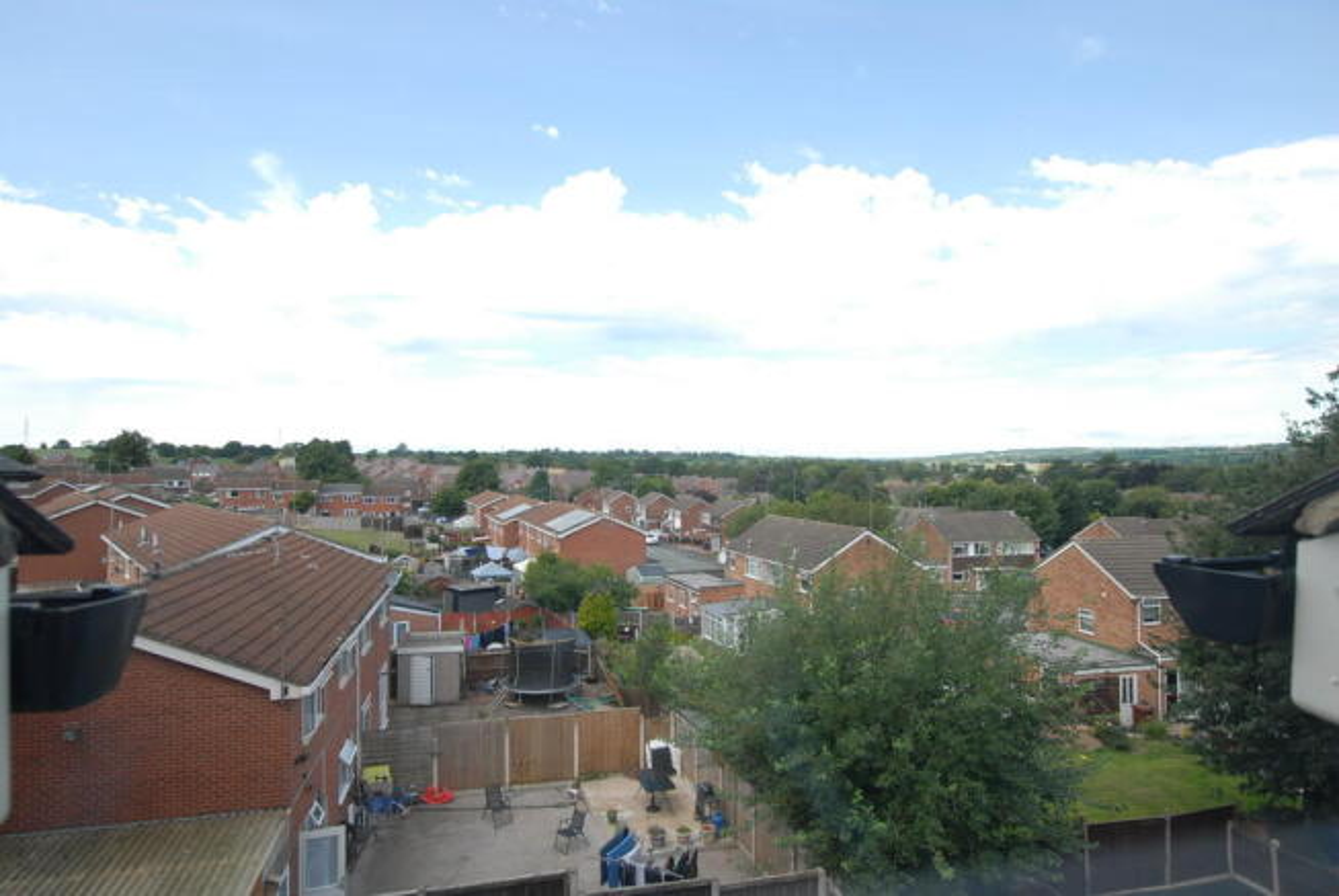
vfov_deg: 63.4
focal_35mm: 20
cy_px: 448
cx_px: 670
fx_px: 726
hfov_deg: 85.4
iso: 125
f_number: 5.6
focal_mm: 13
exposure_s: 1/125
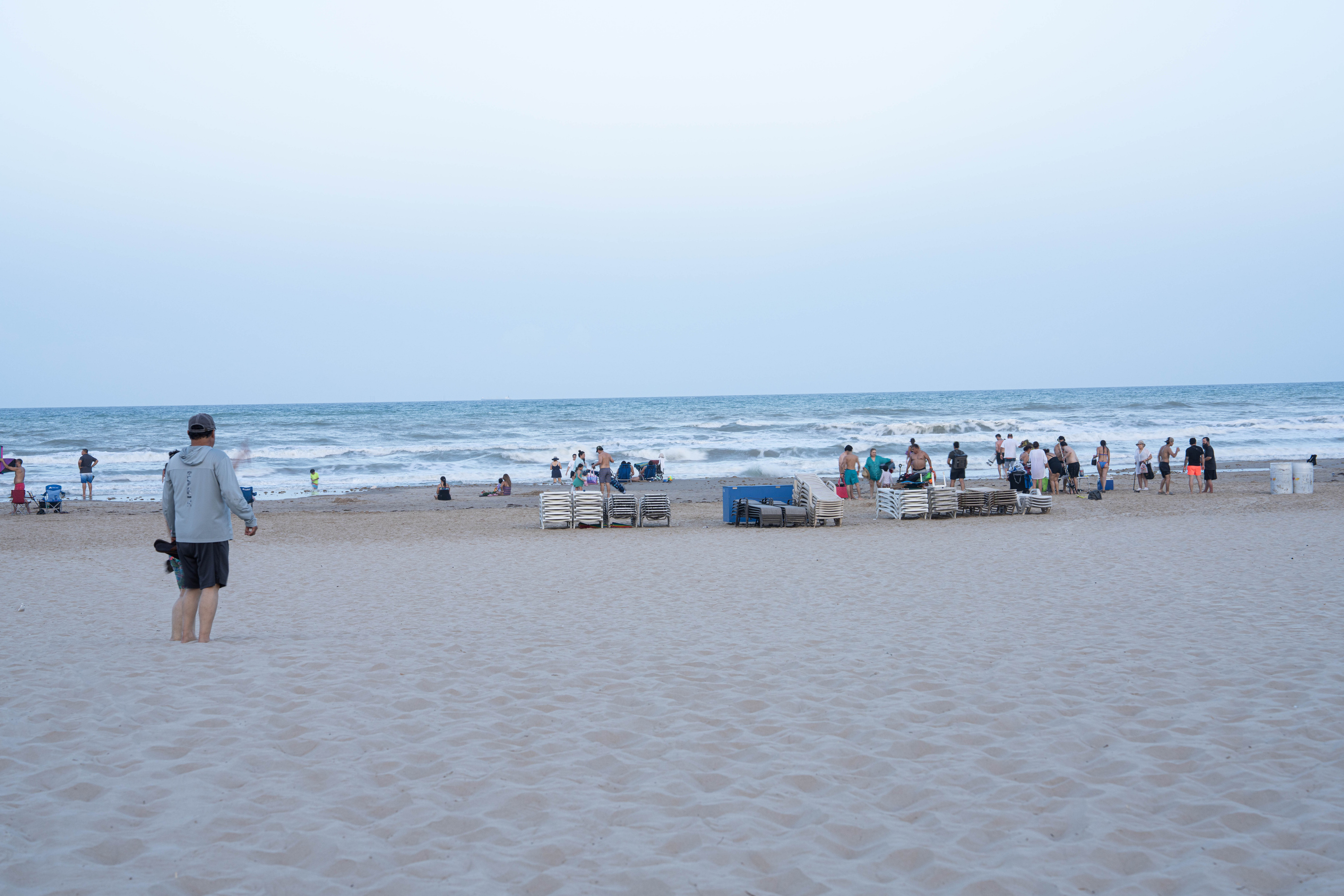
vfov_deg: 19.5
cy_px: 448
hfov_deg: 28.8
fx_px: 2613
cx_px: 672
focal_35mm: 70
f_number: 9
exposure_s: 1/10
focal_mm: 70
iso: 250
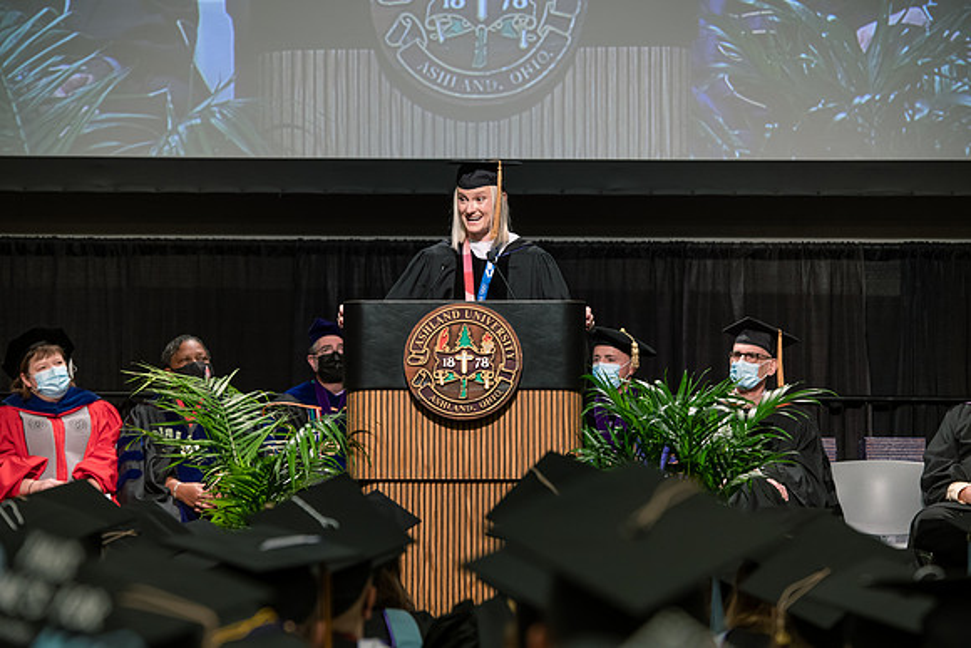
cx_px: 486
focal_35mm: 135
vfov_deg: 10.2
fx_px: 3642
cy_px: 324
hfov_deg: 15.2
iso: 1000
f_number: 5
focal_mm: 135
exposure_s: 1/200
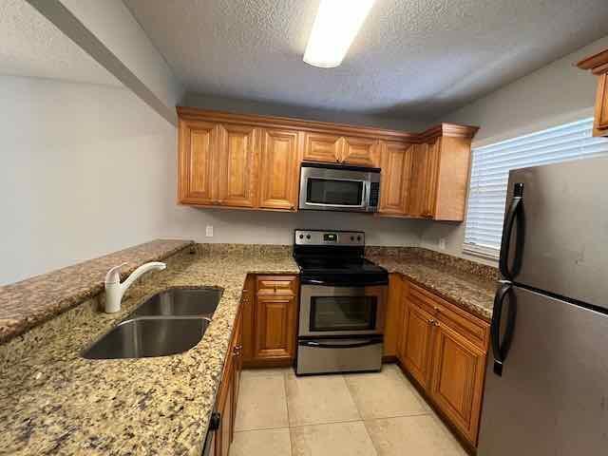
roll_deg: -2.9
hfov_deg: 106.2
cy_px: 228
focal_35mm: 13
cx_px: 304
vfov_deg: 89.9
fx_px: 228
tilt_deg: -6.0
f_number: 1.8
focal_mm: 1.57
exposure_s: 1/60
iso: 320
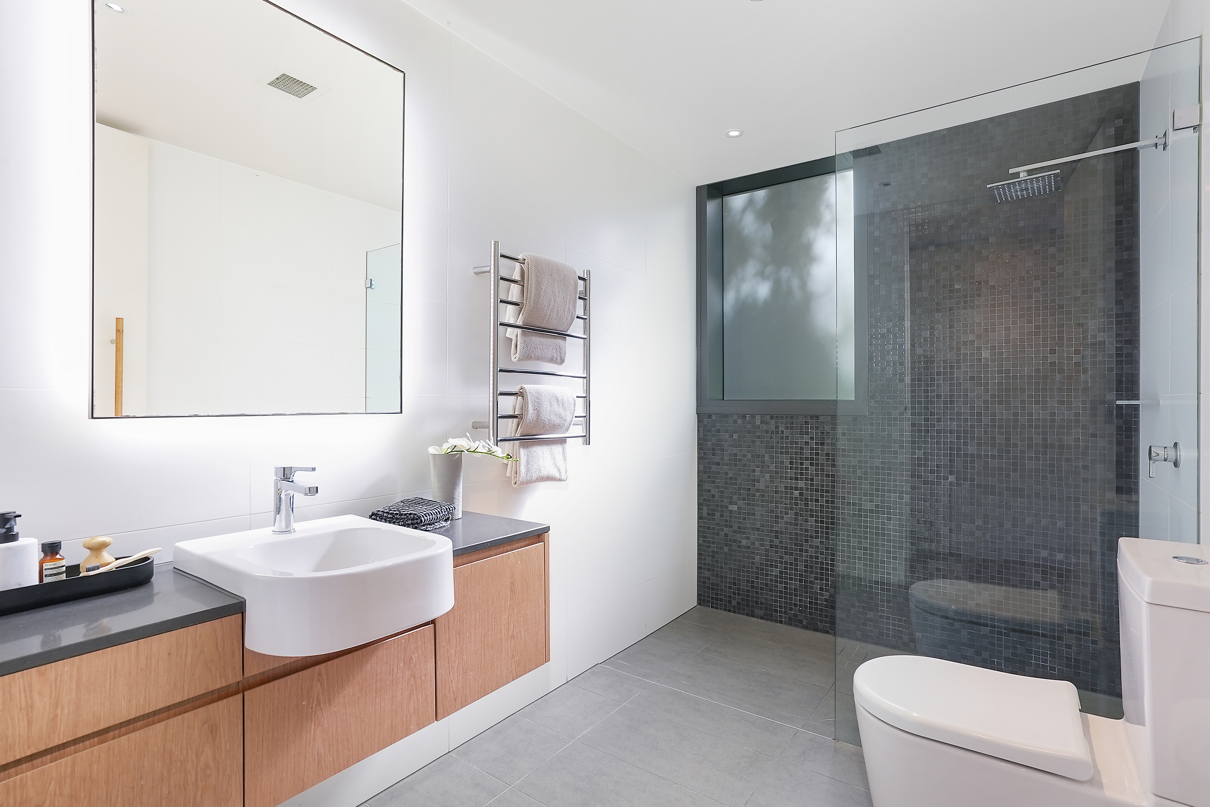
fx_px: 571
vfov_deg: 70.4
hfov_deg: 93.3
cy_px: 404
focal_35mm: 17
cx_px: 605
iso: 400
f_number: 10
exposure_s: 1/125
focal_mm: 17
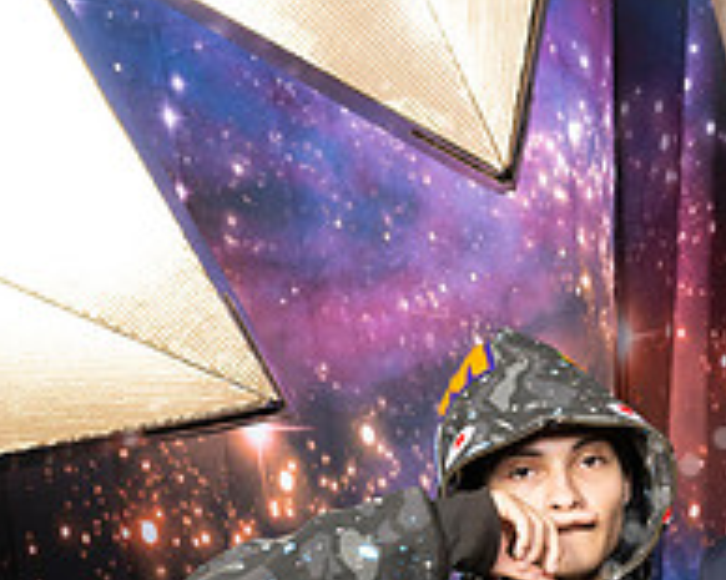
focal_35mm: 135
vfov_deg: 11.2
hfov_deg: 13.8
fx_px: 2899
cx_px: 924
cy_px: 717
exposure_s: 1/125
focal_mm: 48
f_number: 9
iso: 320
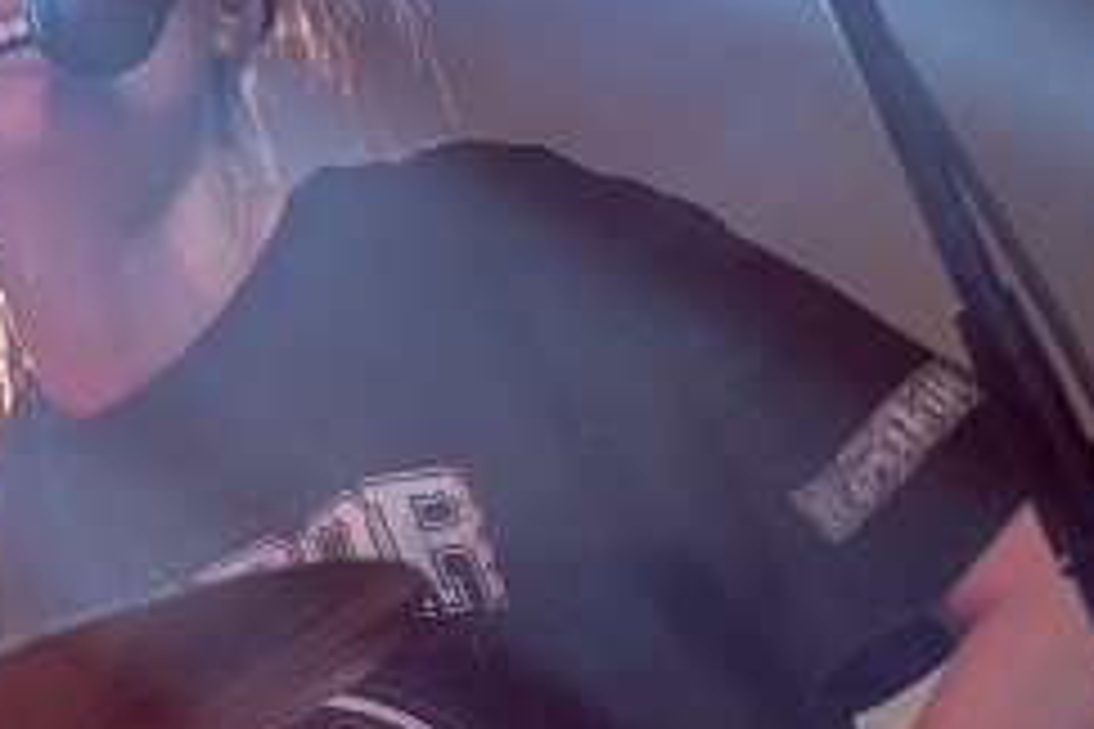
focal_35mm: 311
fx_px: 9450
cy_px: 418
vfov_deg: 4.4
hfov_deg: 6.6
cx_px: 257
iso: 800
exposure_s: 1/100
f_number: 2.8
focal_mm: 70
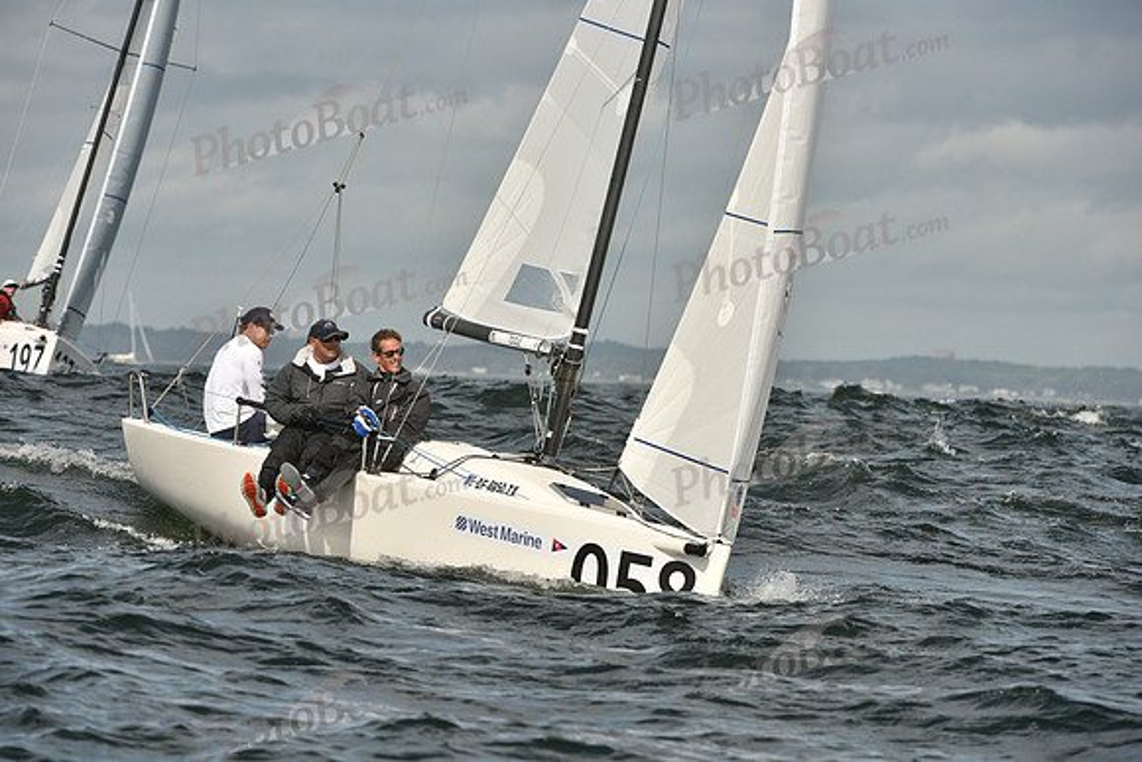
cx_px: 571
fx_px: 9201
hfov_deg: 7.1
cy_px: 381
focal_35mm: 290
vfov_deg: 4.7
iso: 320
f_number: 9
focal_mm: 290
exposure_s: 1/1250
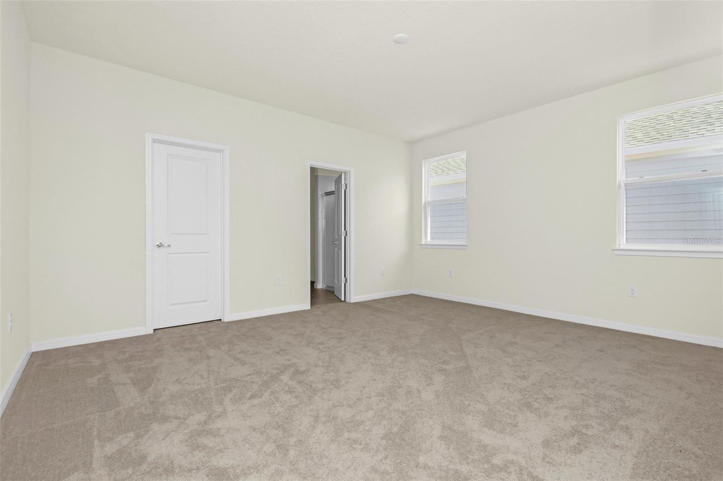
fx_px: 301
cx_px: 362
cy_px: 240
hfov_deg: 100.4
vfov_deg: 77.3
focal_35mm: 15
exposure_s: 1/60
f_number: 10
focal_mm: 10
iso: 500
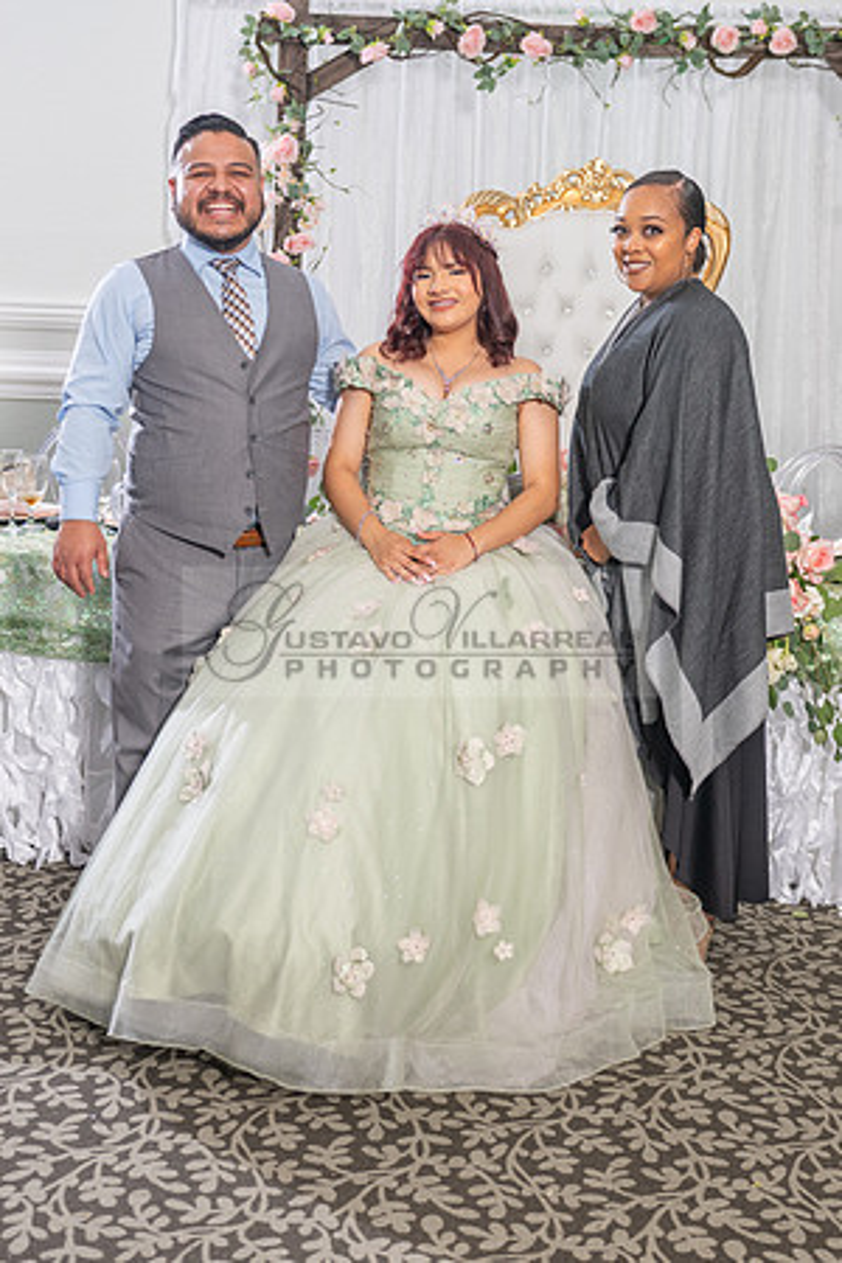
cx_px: 437
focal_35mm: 54
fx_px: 1894
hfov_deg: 25.1
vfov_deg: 36.9
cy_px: 632
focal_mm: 36
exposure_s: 1/160
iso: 400
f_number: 3.5
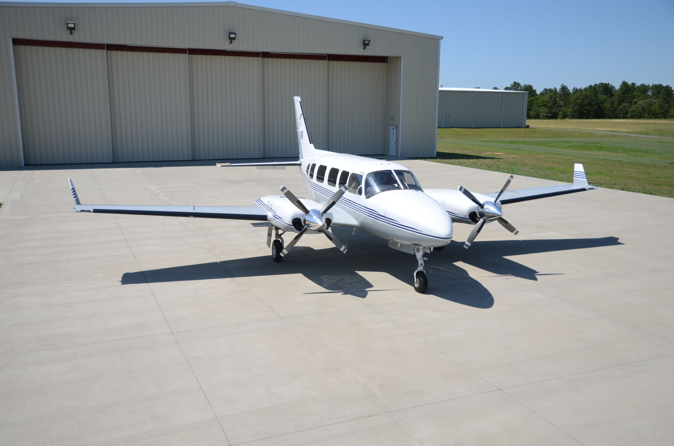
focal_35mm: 33
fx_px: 617
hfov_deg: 57.3
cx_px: 337
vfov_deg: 39.8
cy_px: 223
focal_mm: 22
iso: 100
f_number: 4.5
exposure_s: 1/800
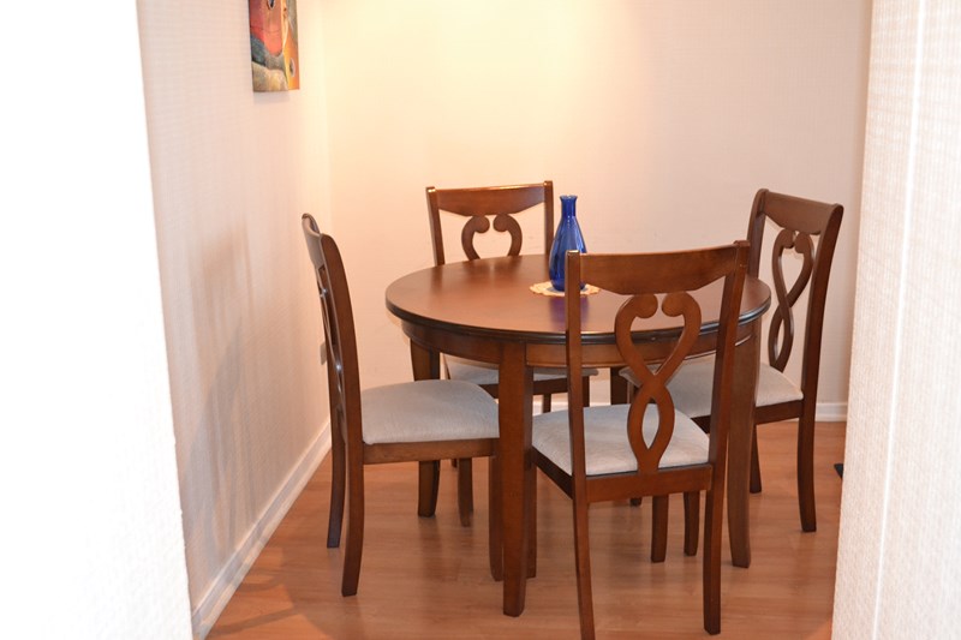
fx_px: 1041
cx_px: 480
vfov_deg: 34.2
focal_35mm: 39
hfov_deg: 49.6
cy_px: 320
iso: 2200
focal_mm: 26
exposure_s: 1/60
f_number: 4.2
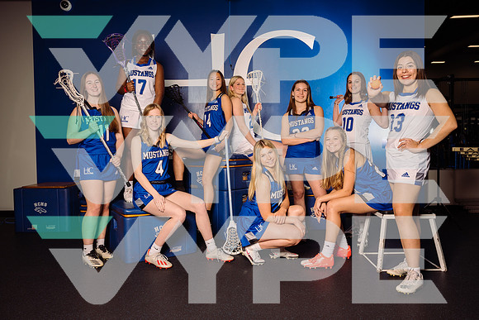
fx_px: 386
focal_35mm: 29
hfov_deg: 63.6
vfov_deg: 45.0
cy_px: 160
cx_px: 240
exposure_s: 1/250
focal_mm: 29
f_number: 7.1
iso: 200
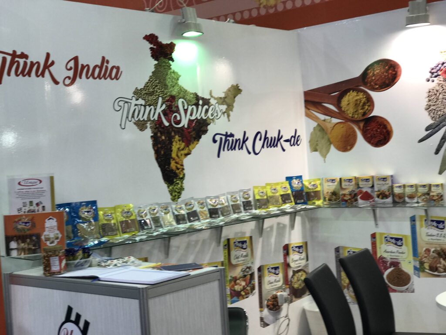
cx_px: 223
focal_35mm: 57
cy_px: 168
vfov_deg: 25.7
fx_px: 734
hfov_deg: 33.8
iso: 50
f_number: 2.8
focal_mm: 6.6
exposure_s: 1/50
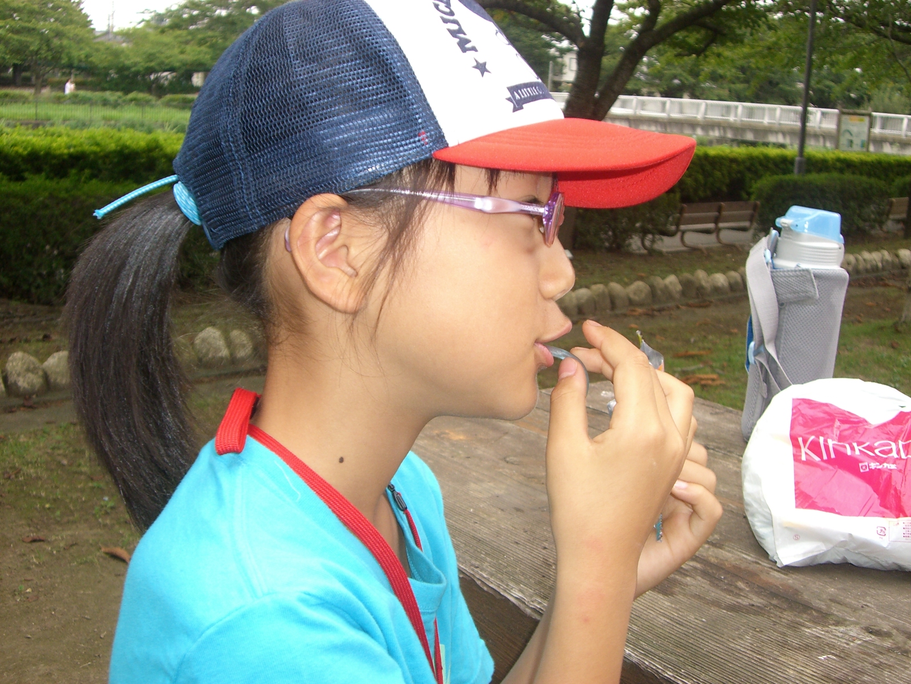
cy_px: 342
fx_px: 1237
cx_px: 456
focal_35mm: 47
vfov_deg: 30.9
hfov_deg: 40.4
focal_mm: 7.6
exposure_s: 1/160
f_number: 3
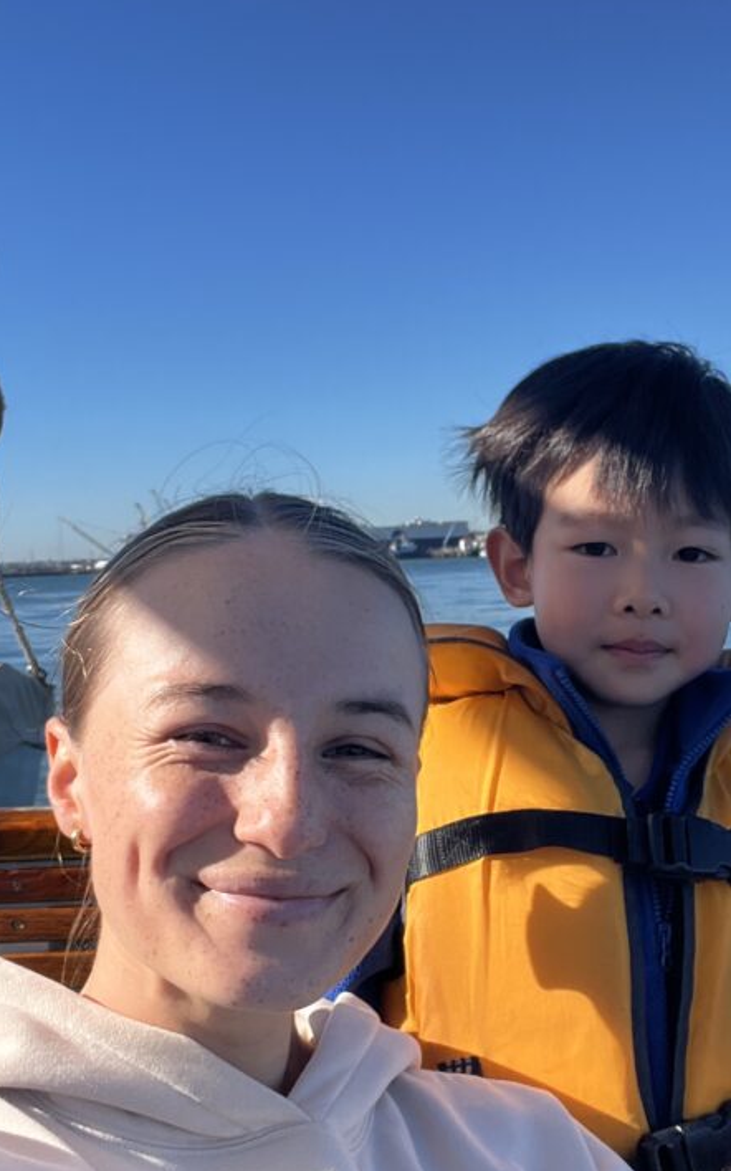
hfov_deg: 27.8
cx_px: 494
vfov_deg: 43.3
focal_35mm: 46
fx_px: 1467
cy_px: 701
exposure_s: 1/651
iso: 32
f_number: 2.2
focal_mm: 2.71
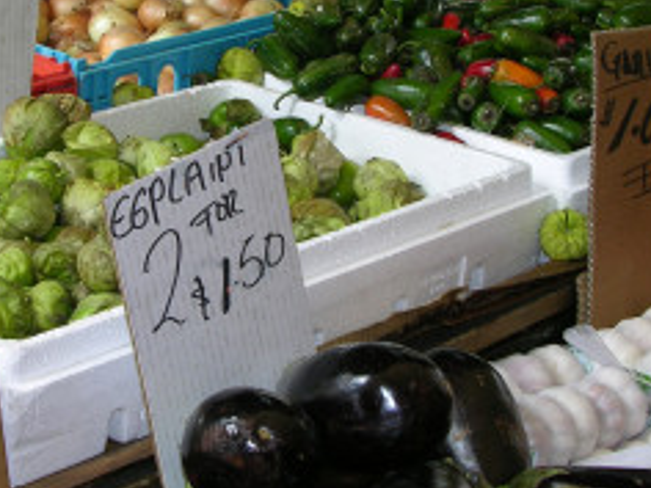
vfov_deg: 15.5
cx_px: 204
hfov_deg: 20.6
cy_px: 187
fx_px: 1787
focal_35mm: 95
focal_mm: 8.9
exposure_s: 1/69.4
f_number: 4
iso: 50
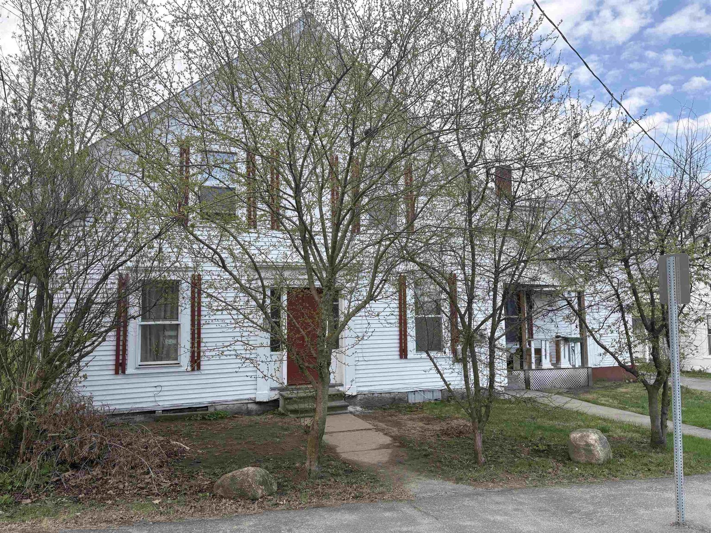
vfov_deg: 53.1
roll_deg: +0.0
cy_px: 266
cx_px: 356
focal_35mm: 26
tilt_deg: +6.2
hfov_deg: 67.3
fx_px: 534
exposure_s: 1/873
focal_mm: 5.96
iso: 50
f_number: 1.6
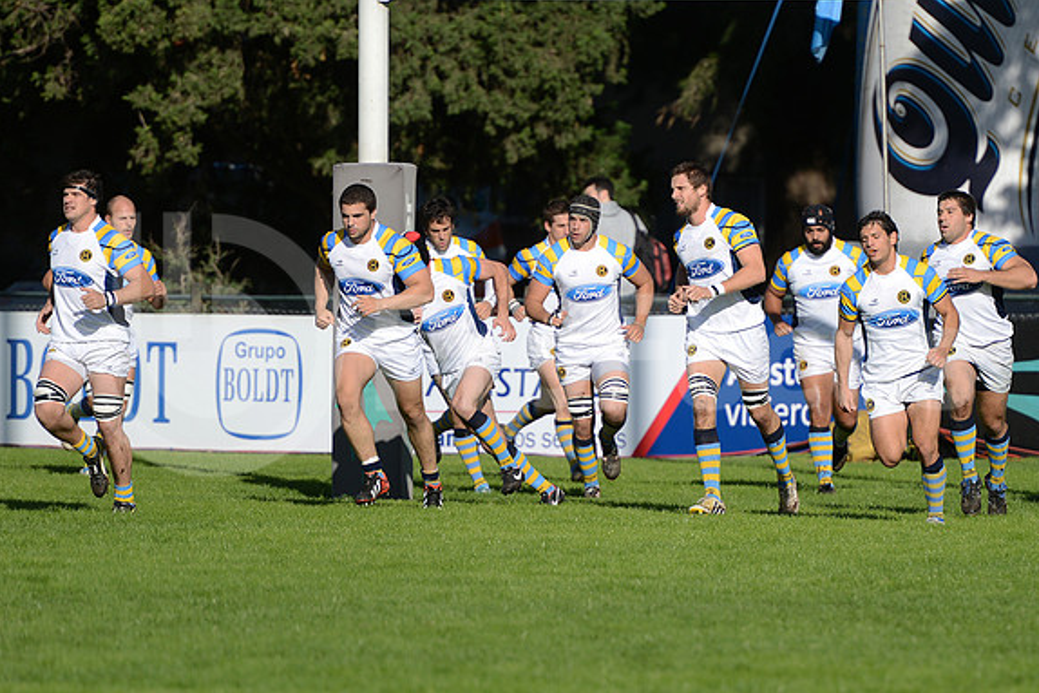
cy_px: 348
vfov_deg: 5.0
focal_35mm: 273
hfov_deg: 7.5
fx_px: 7881
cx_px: 521
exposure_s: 1/2500
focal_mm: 270
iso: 400
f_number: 4
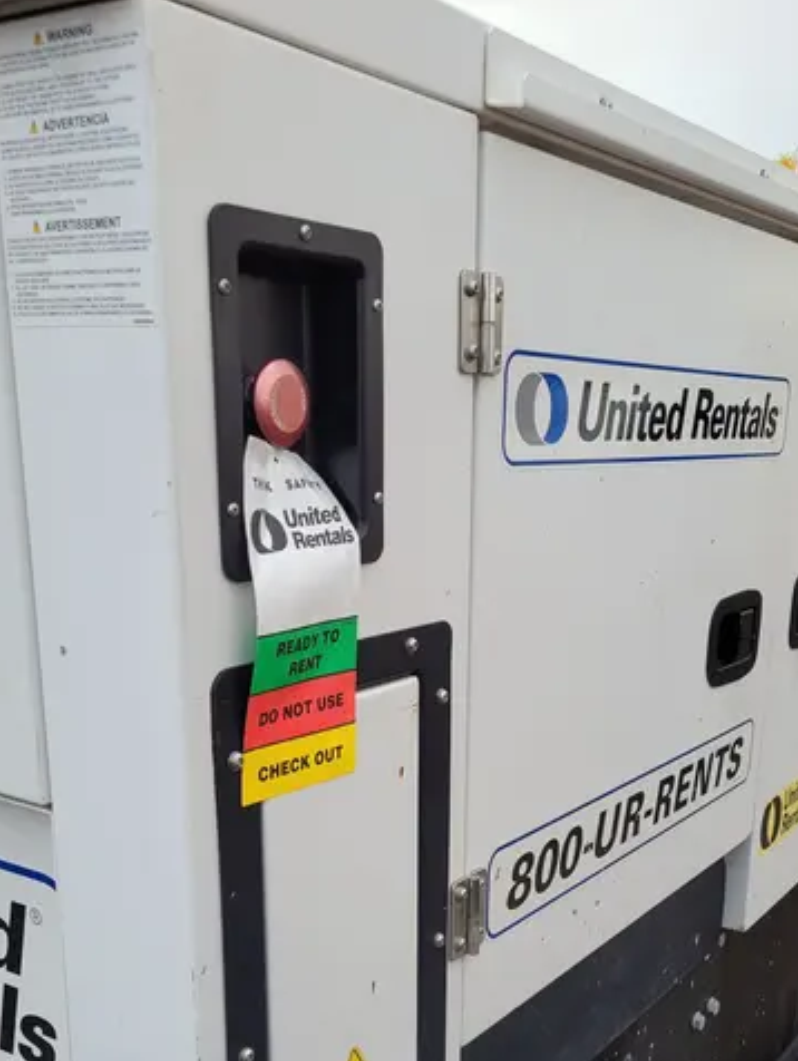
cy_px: 763
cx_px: 468
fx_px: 1227
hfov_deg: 35.9
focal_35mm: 40
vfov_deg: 45.5
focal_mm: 5.4
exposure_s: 1/195
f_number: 1.8
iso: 40
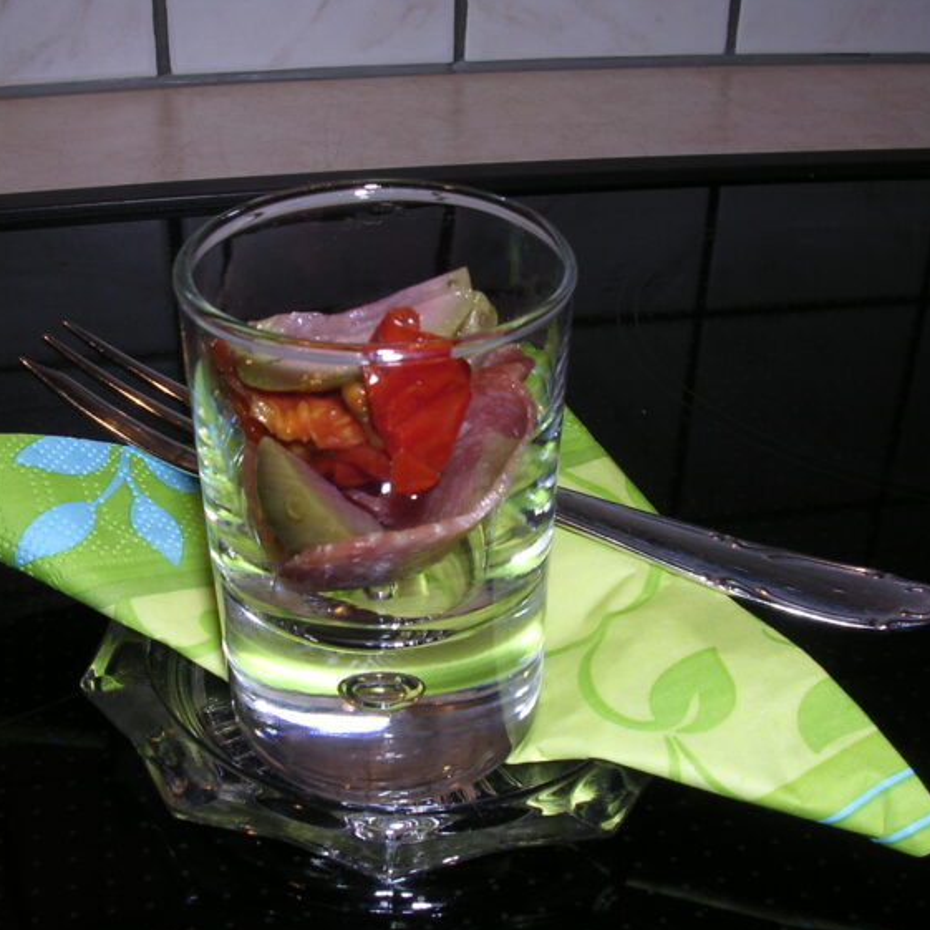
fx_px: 1398
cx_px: 416
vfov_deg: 36.8
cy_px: 472
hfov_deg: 36.8
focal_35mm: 46
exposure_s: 1/60.1
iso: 100
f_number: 5.6
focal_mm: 5.8
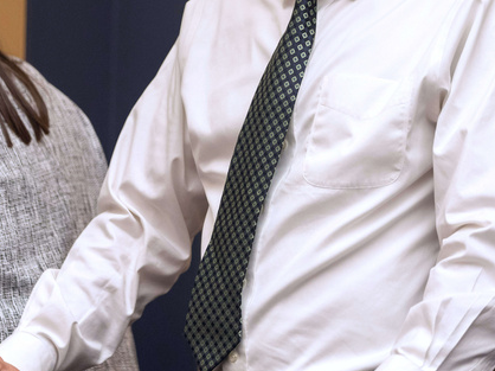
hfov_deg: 5.0
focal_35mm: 396
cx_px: 316
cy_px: 92
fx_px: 5659
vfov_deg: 3.8
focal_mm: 168
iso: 2000
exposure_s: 1/500
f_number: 2.8
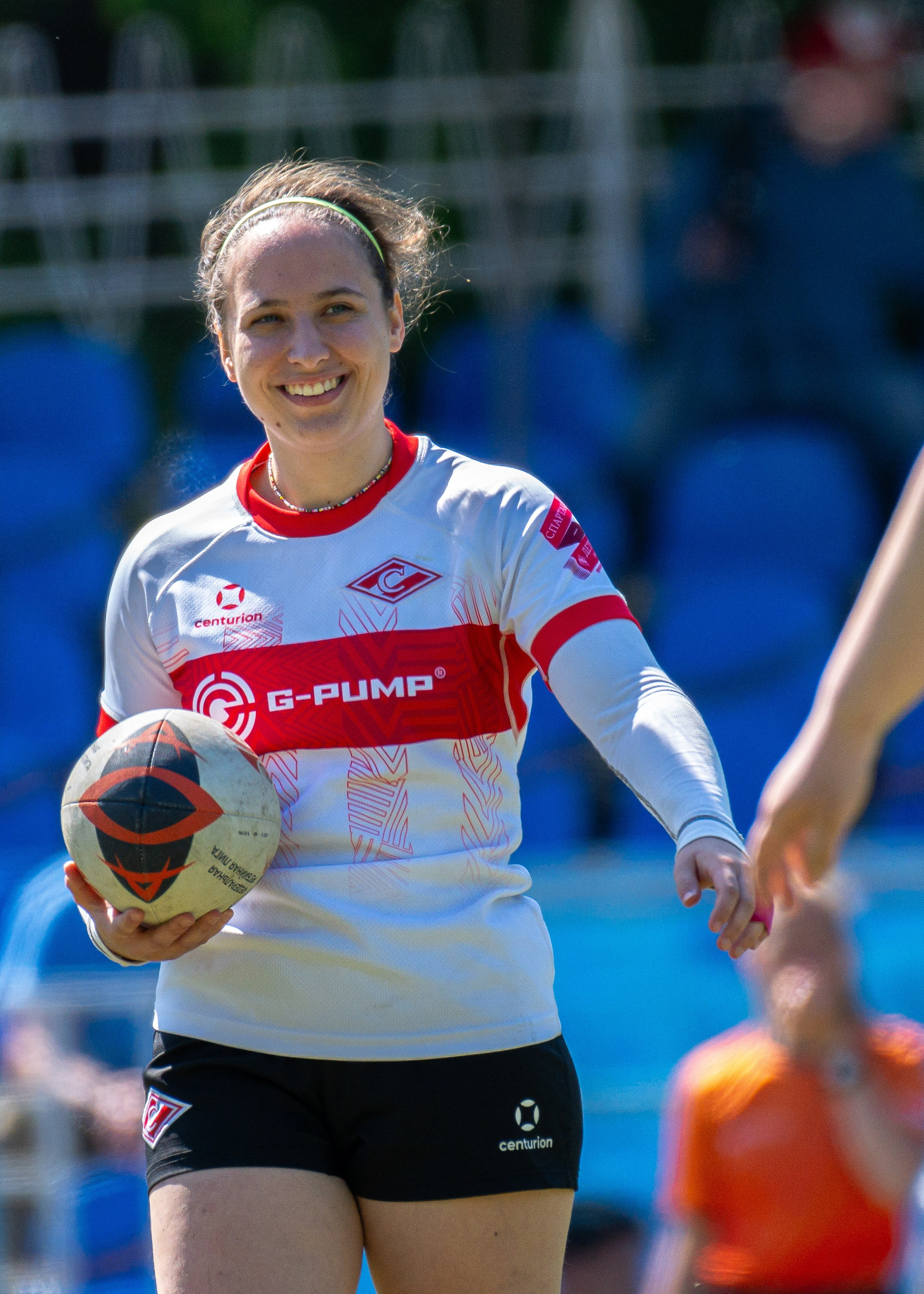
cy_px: 640
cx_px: 427
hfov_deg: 1.2
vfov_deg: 1.7
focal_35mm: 1156
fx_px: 42454
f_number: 5.6
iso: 640
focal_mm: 500
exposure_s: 1/1250
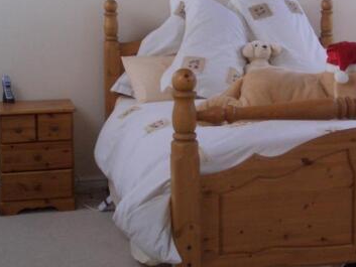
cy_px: 84
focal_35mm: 71
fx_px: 730
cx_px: 272
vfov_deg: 20.6
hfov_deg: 27.0
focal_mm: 5.7
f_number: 4.3
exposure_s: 1/80
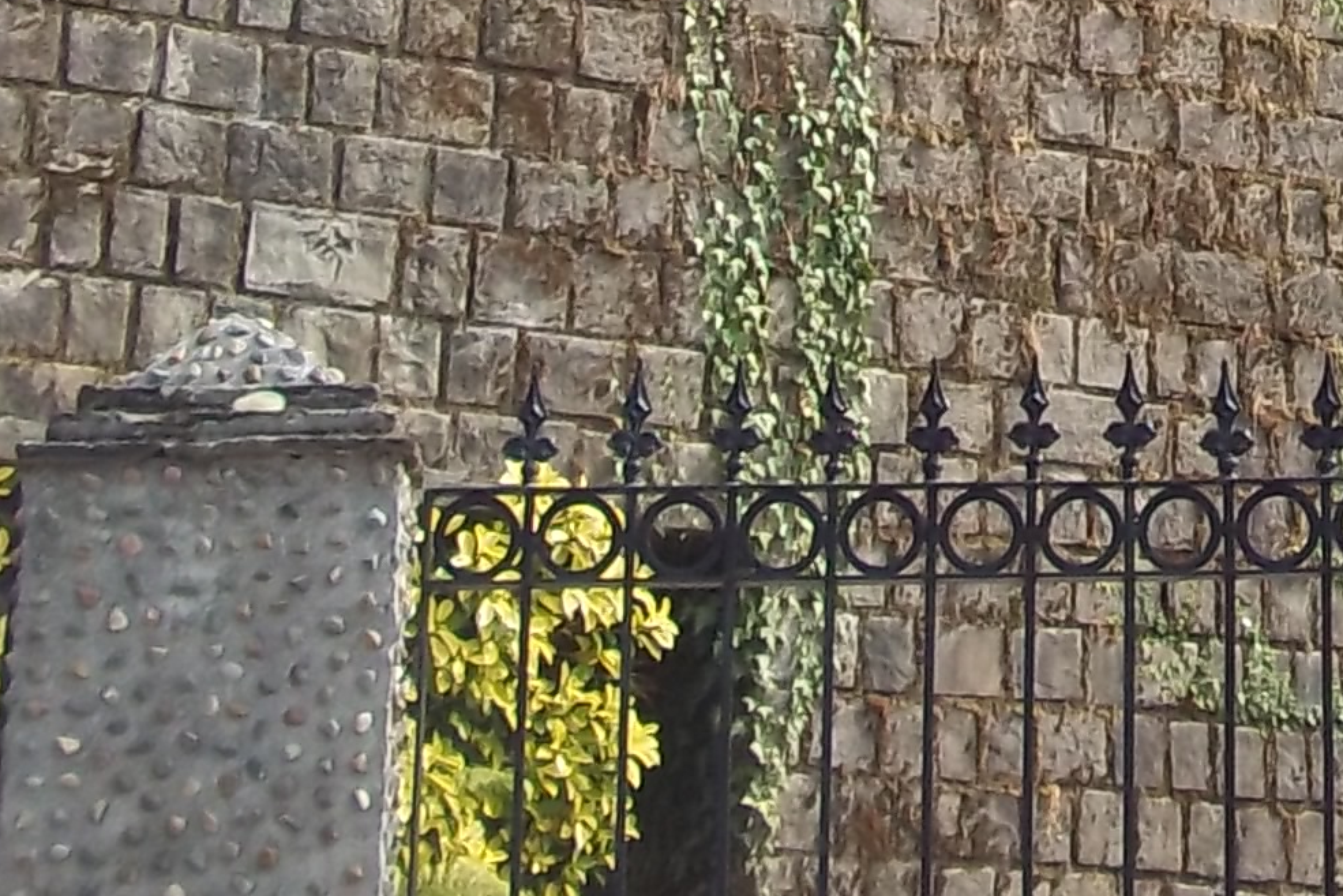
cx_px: 1719
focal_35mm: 152
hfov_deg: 13.1
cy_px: -942
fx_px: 5671
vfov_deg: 8.5
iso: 80
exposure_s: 1/80
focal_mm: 6.5
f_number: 8
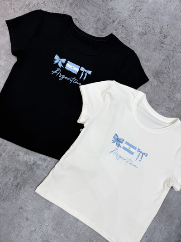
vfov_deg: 71.6
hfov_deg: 56.8
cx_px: 90
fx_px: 167
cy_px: 121
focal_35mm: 24
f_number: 1.78
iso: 64
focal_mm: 6.76
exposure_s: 1/100
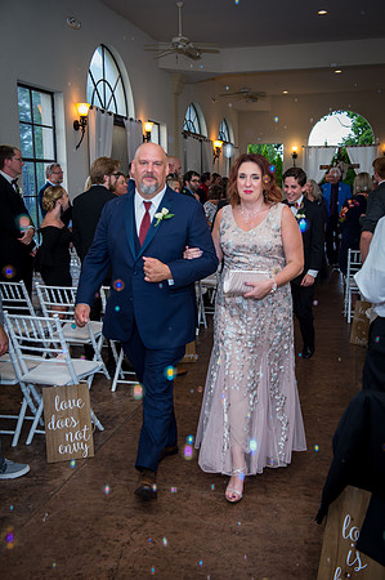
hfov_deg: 31.8
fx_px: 675
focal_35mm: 42
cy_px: 290
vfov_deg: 46.4
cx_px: 192
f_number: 4
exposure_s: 1/90
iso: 800
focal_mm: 42
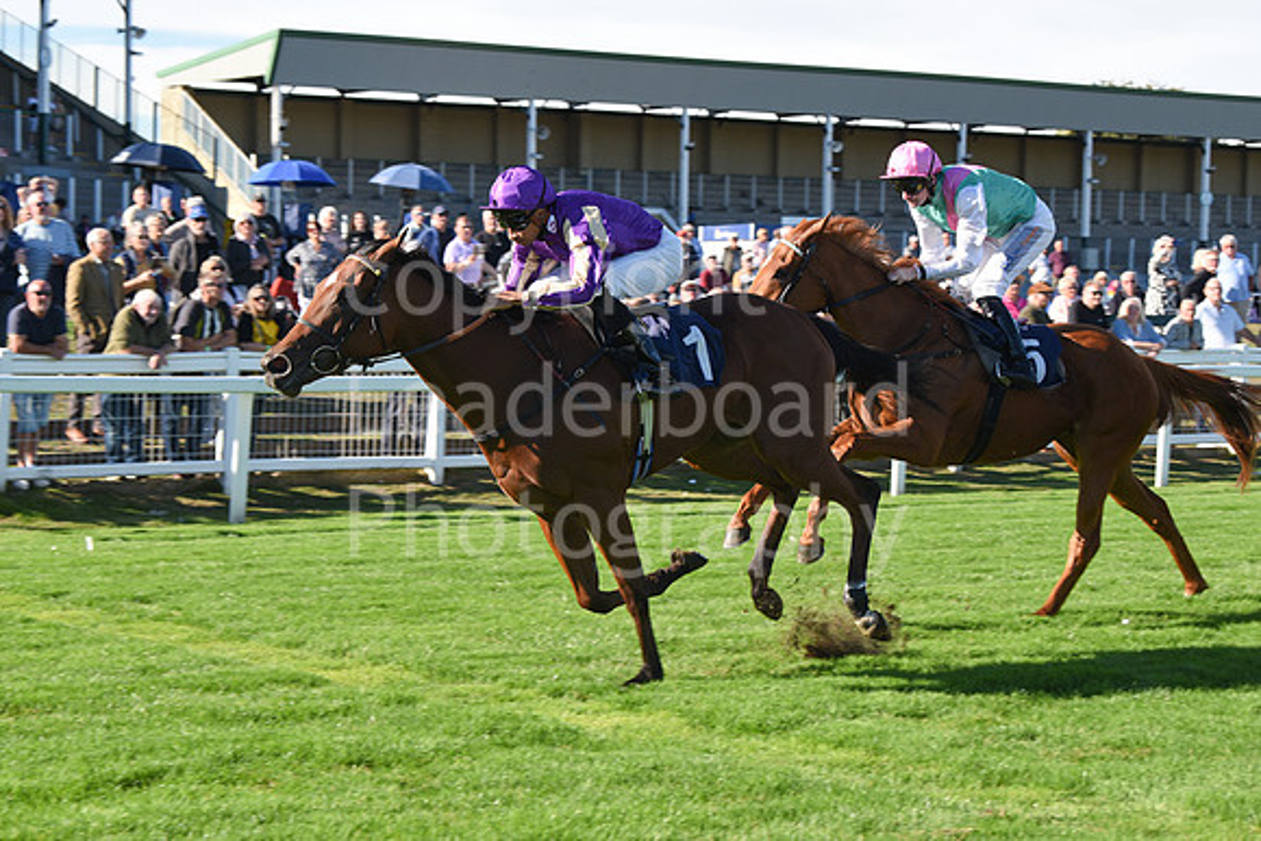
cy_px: 420
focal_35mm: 86
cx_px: 630
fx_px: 3013
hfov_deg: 23.6
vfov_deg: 15.9
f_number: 6.3
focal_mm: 86
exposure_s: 1/800
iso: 400
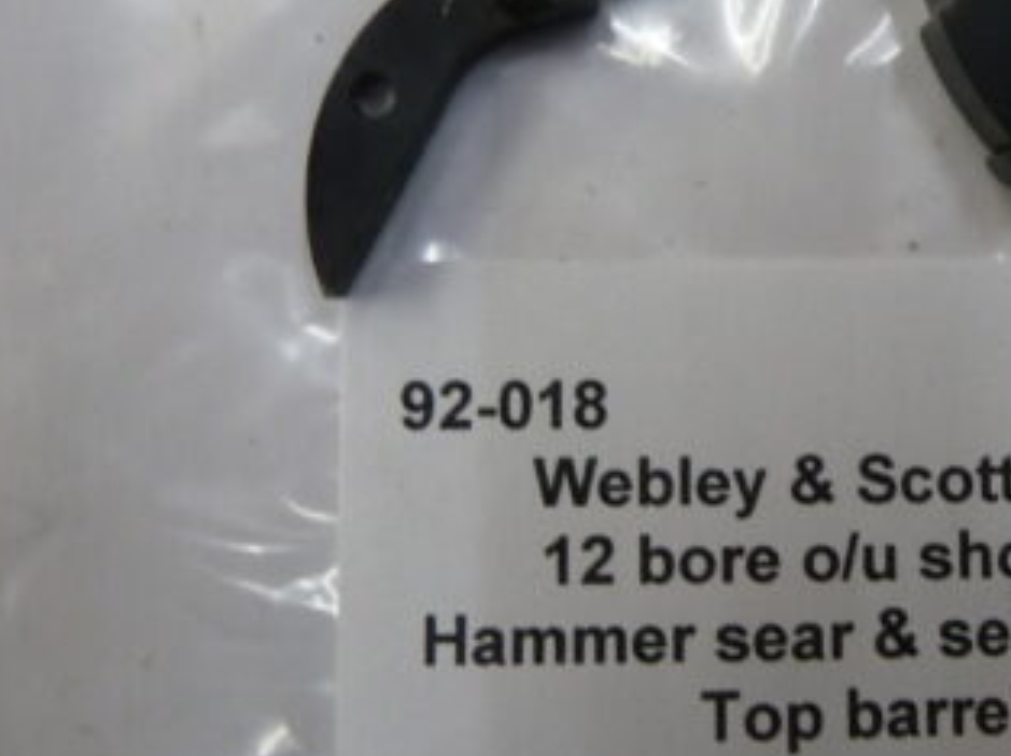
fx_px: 1400
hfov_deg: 38.5
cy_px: 339
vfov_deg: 30.2
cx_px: 778
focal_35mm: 48
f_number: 3.3
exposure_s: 1/30
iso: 250
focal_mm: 4.1
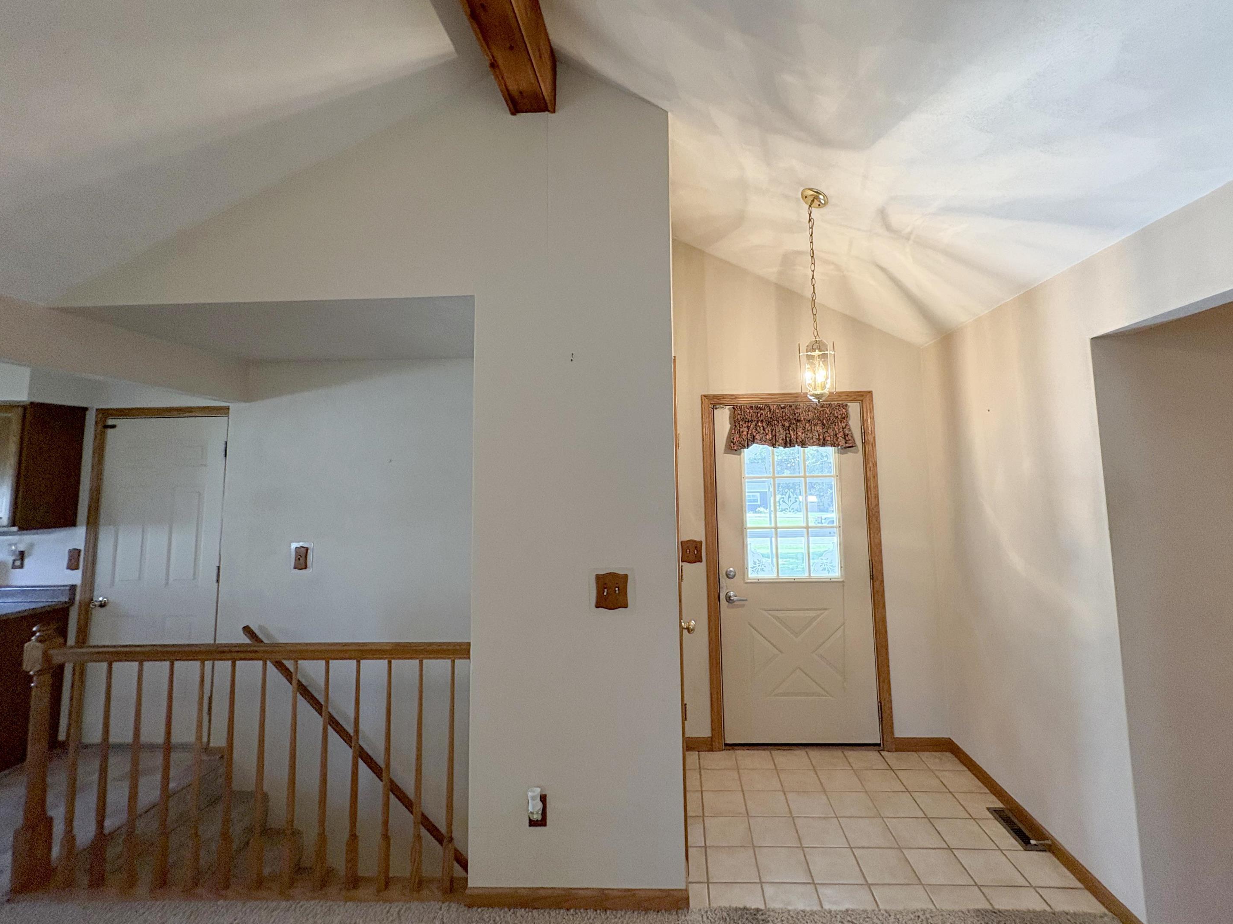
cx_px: 658
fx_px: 534
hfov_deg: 98.0
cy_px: 431
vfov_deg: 81.6
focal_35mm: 15
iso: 320
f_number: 2.2
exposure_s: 1/120
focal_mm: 2.22
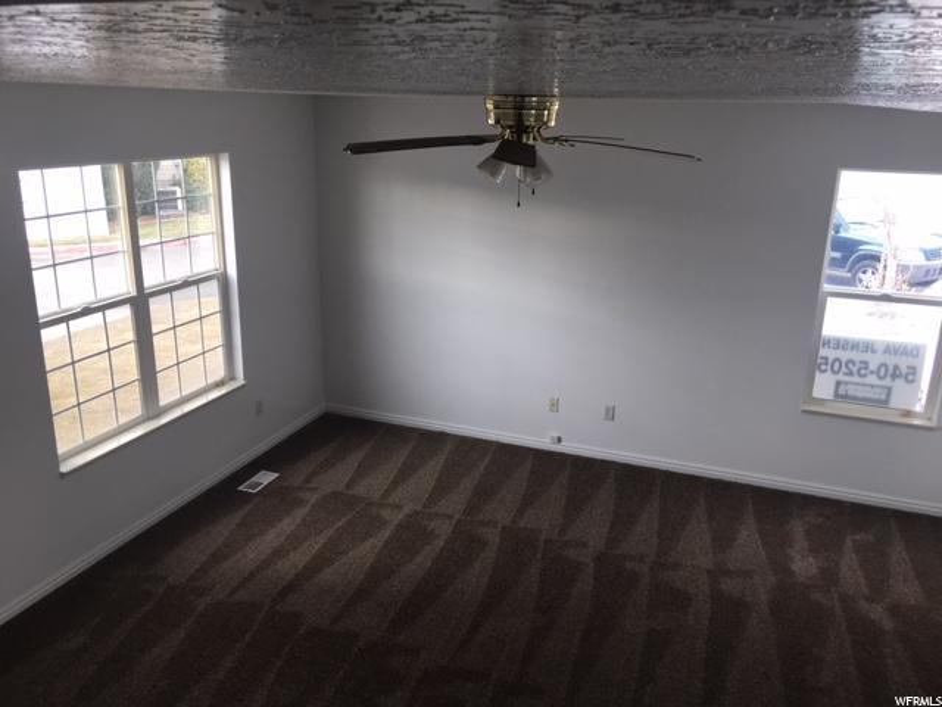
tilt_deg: -17.9
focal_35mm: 29
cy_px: 354
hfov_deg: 61.7
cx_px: 471
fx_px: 789
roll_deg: -1.0
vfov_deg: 48.2
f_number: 2.2
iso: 40
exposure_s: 1/120
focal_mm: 4.15
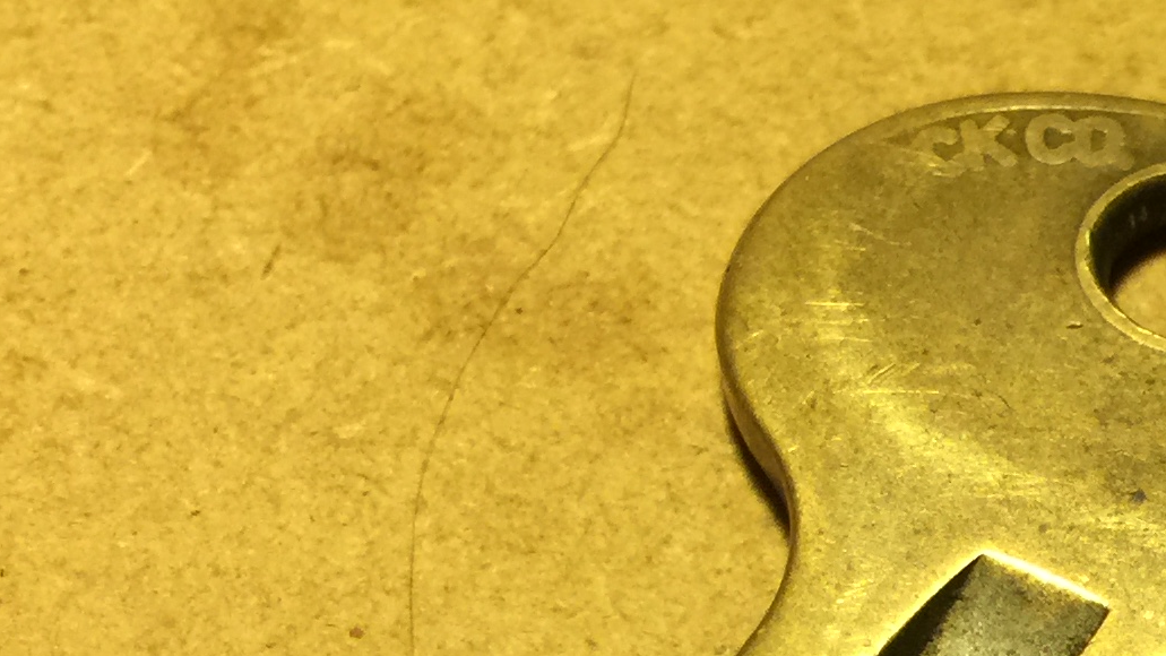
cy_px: 878
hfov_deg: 20.1
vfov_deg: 11.7
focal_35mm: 100
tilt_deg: -55.4
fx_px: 3092
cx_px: 1390
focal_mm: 4.15
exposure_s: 1/30
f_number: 2.2
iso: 50
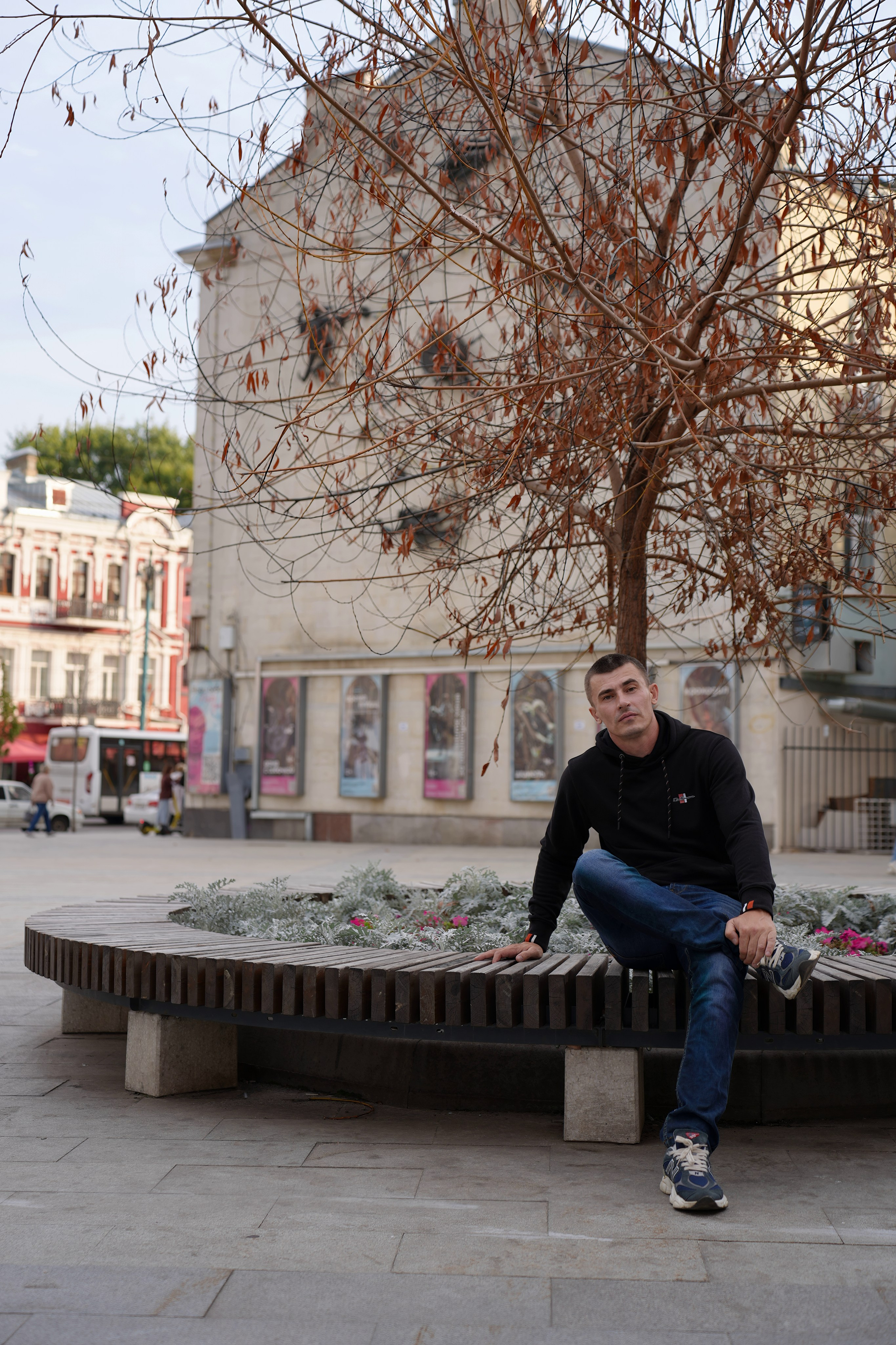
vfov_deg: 44.5
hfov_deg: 30.5
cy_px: 672
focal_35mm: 44
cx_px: 448
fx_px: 1643
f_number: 2.8
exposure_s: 1/400
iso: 100
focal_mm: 44
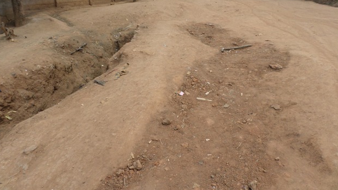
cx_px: 166
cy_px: 80
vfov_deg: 41.3
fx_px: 251
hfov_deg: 67.9
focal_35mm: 28
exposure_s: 1/750
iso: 80
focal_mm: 4.5
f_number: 2.5
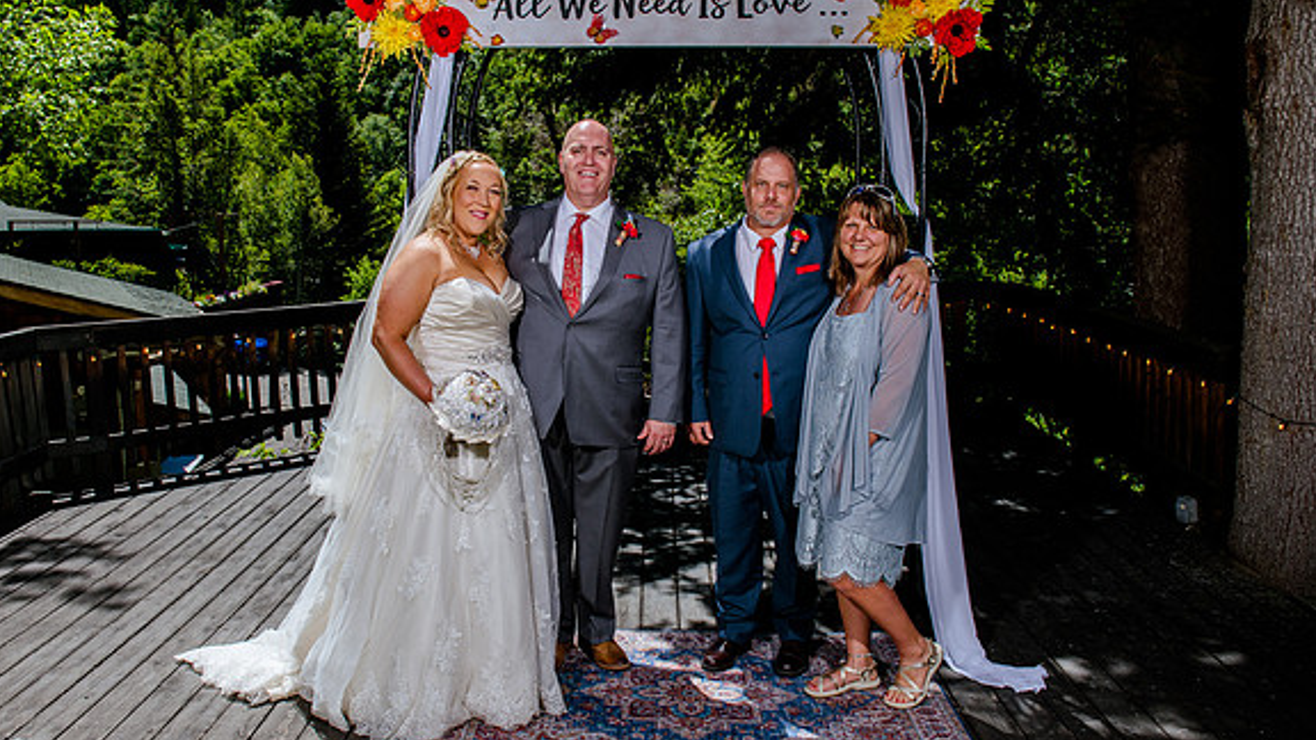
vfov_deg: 36.7
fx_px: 1117
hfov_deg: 60.9
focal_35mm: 32
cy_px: 355
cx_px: 593
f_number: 8
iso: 160
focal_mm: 26
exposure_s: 1/400
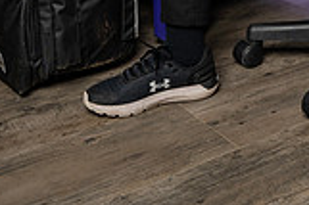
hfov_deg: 24.5
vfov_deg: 14.0
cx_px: 261
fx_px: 695
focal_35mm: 81
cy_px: -216
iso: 250
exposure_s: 1/250
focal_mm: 29
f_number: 7.1
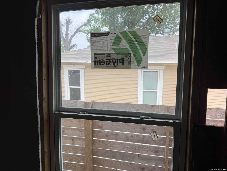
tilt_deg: -6.9
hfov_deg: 71.6
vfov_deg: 56.8
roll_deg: -0.4
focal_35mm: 24
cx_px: 114
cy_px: 86
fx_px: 157
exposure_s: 1/637
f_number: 1.78
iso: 80
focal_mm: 6.76
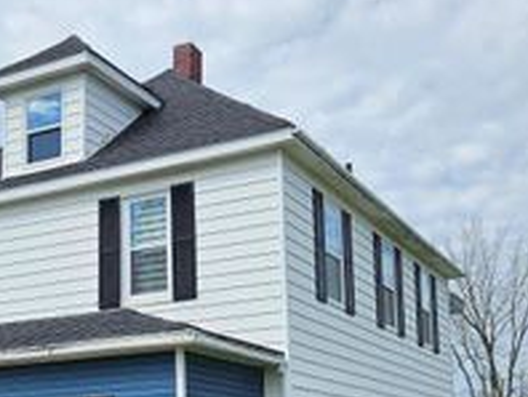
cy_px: 350
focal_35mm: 58
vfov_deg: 24.6
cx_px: 189
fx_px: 886
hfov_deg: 33.0
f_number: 1.8
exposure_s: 1/3067
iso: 25
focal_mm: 5.4
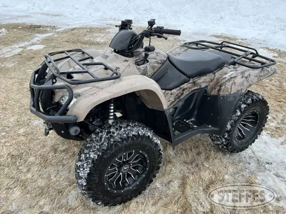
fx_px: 215
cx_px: 143
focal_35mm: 26
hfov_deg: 67.3
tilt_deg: -28.7
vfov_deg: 53.1
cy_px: 107
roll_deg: -2.4
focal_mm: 5.7
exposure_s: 1/1934
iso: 50
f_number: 1.5
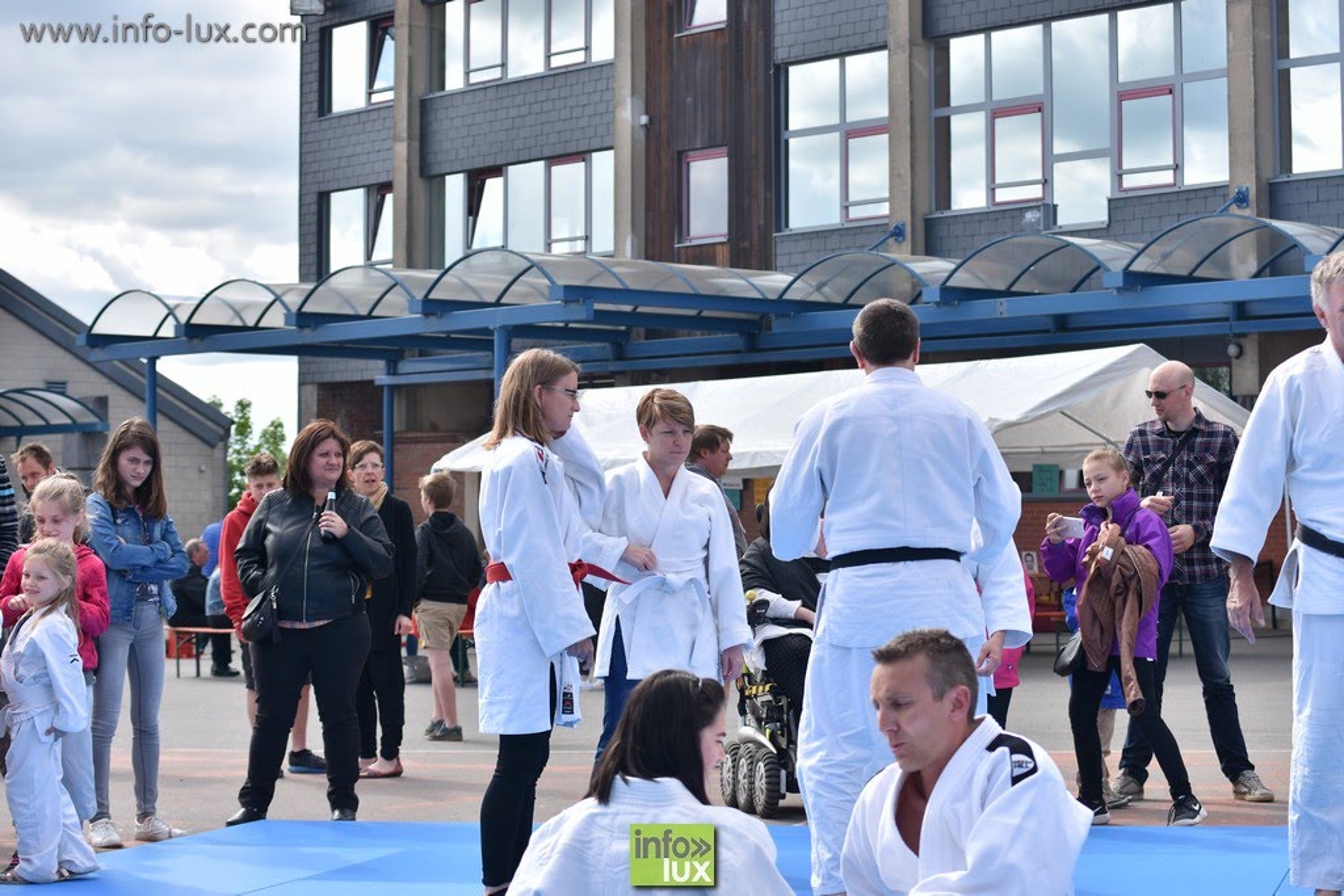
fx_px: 2800
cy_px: 448
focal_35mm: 75
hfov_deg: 27.0
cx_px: 672
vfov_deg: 18.2
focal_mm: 50
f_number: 4.5
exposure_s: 1/500
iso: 100
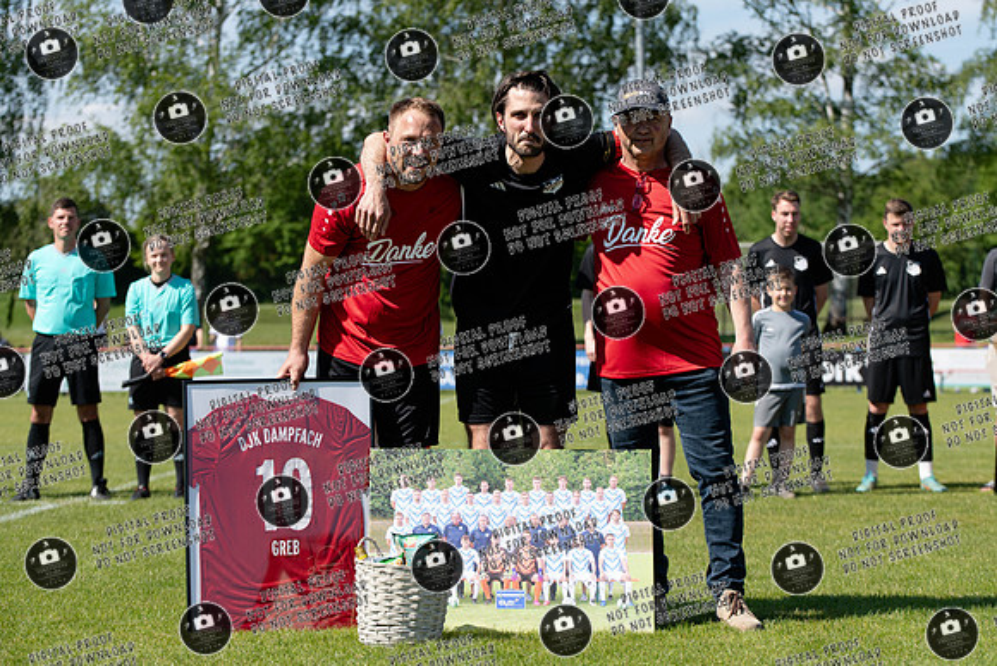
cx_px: 565
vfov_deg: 13.7
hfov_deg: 20.5
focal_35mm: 100
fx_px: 2758
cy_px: 292
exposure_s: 1/800
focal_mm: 85
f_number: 4
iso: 140
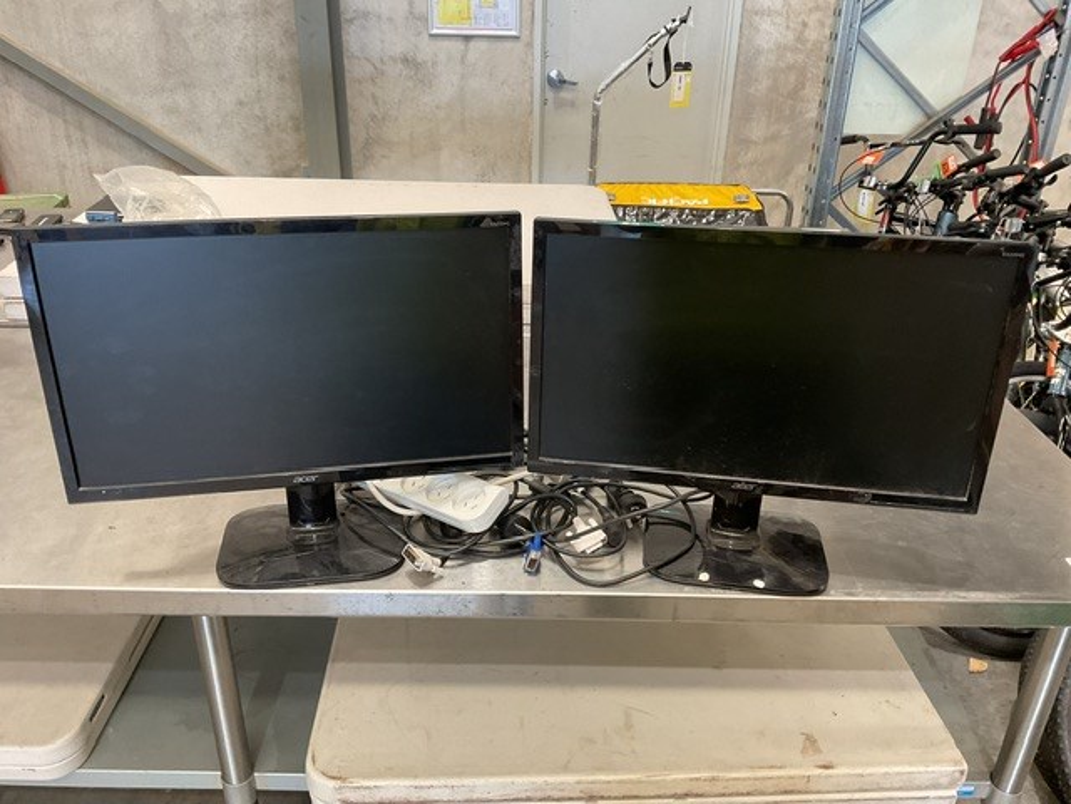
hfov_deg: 61.7
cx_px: 536
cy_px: 402
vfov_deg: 48.2
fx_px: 897
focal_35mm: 29
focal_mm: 3
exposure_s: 1/50
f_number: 1.8
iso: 125
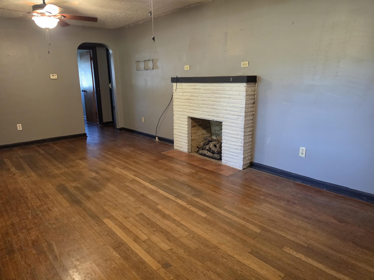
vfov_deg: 58.9
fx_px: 248
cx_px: 187
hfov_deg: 73.9
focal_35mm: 23
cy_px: 140
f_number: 1.4
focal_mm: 6.5
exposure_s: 1/120
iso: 800
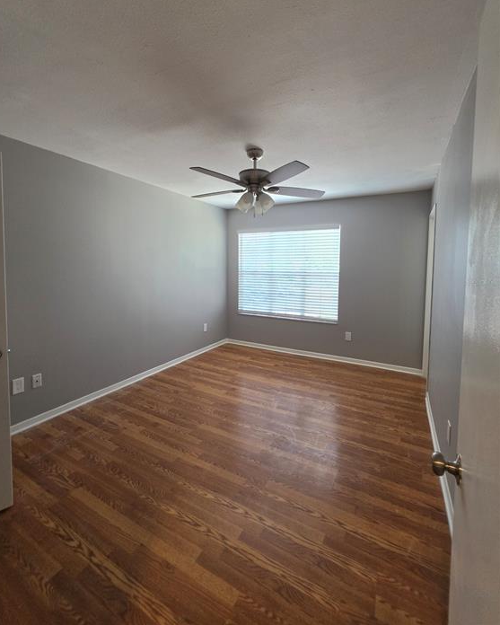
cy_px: 281
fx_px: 259
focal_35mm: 14
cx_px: 247
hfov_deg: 88.0
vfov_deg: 100.4
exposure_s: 1/120
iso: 200
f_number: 1.9
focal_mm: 2.2
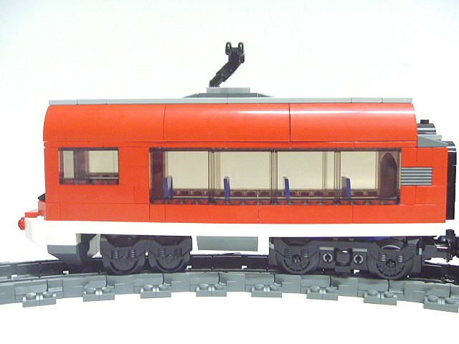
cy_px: 172
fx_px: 464
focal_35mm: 35
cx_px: 230
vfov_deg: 40.7
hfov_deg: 52.6
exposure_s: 1/13
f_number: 3.5
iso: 800
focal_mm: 6.3
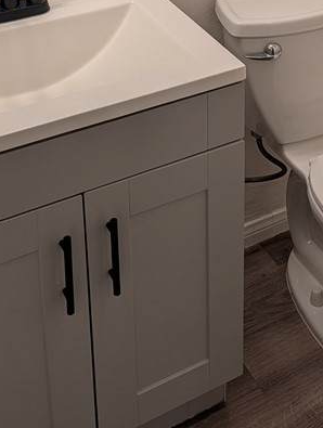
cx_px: 255
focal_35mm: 62
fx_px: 768
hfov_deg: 23.4
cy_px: -94
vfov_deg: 27.2
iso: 17
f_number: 1.68
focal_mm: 6.9
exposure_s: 1/120
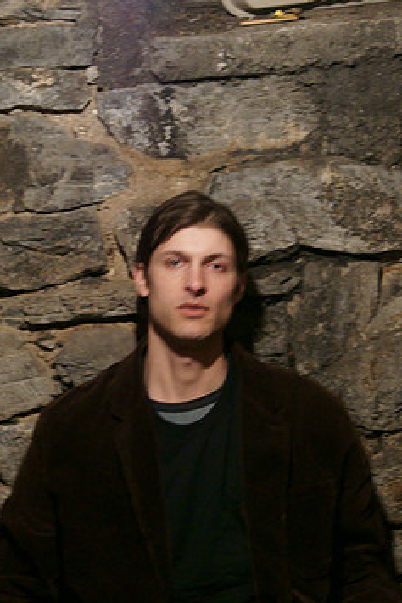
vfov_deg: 23.7
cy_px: 282
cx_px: 182
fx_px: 1436
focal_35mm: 86
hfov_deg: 15.9
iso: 1600
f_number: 3.2
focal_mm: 35
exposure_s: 1/25
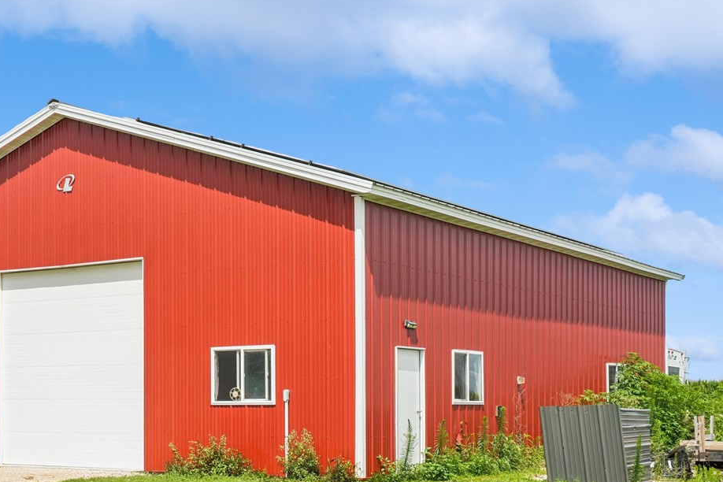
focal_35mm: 61
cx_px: 219
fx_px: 1225
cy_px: 308
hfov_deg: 32.5
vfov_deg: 22.2
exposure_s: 1/3200
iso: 800
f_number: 9
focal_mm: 33
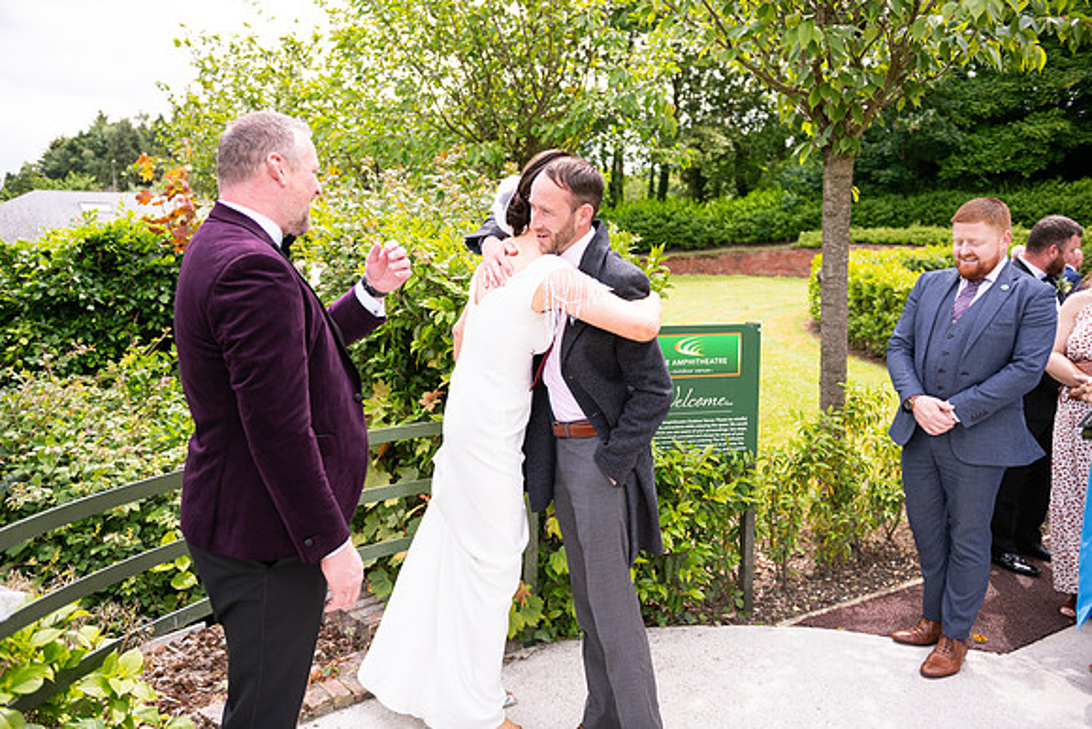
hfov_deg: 63.6
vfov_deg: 45.0
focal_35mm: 29
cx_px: 546
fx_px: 880
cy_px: 364
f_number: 3.5
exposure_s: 1/1250
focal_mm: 29
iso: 250
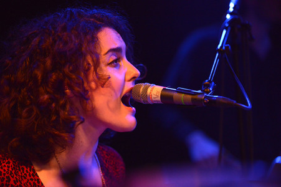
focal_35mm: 105
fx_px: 819
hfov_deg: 19.5
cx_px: 140
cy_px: 94
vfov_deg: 13.0
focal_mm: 105
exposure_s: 1/200
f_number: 2.8
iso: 8063
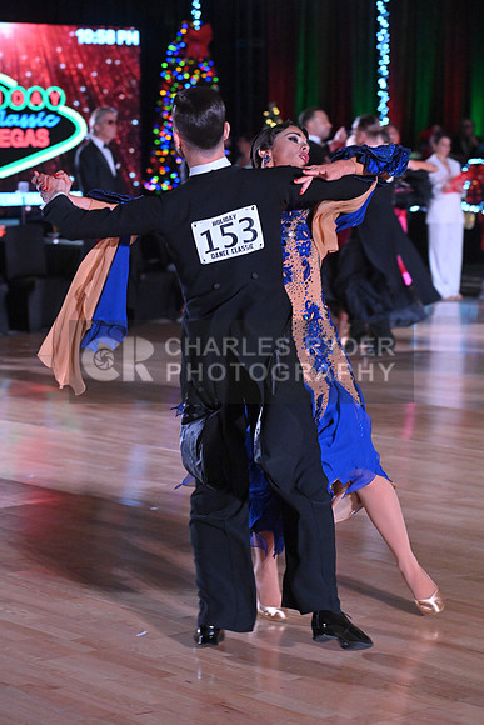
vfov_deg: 20.8
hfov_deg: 14.0
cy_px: 362
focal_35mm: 98
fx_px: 1975
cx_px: 242
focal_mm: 98
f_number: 5.6
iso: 5000
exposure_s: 1/400
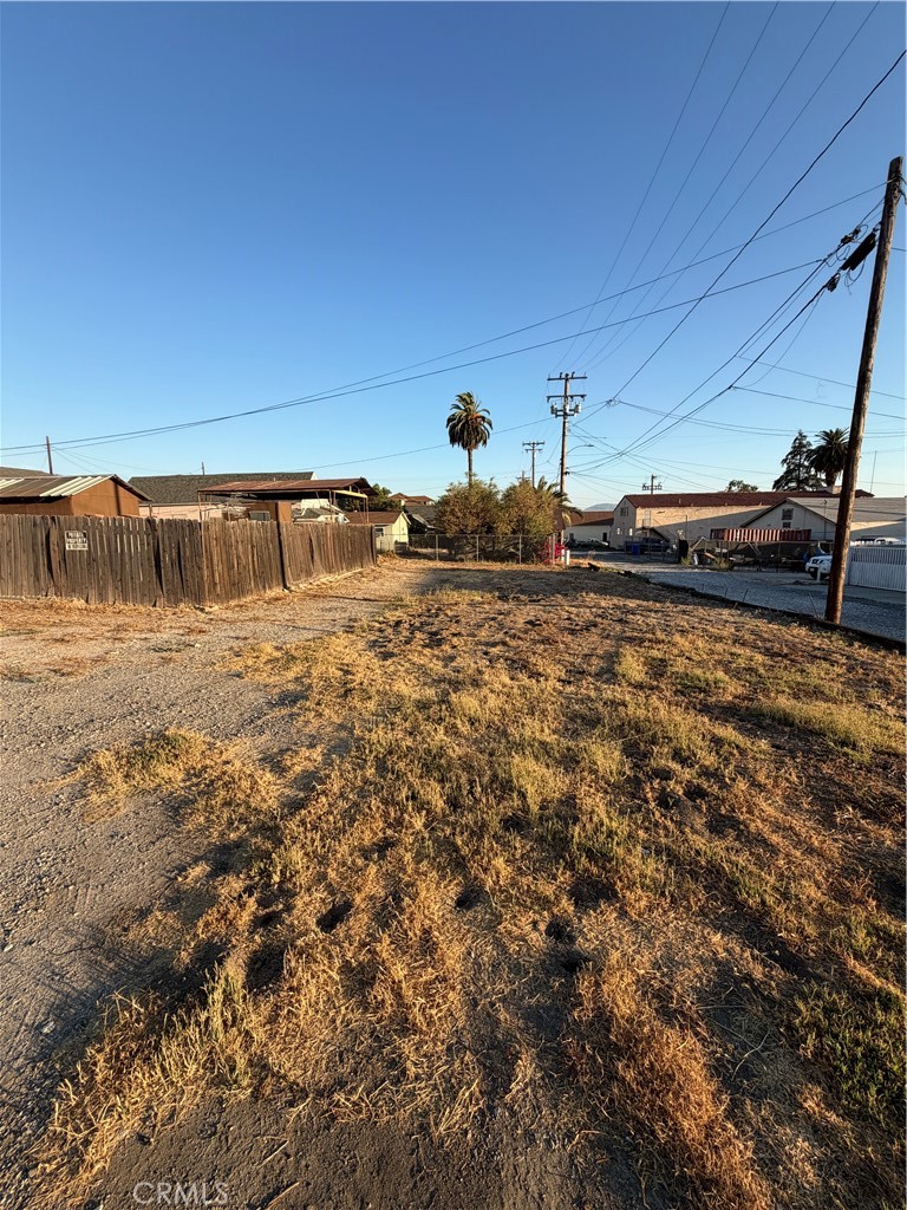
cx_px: 454
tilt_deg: -8.0
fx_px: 489
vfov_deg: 102.1
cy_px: 605
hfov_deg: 85.7
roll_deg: +0.8
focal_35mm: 14
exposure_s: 1/658
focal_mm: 2.22
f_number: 2.2
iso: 40
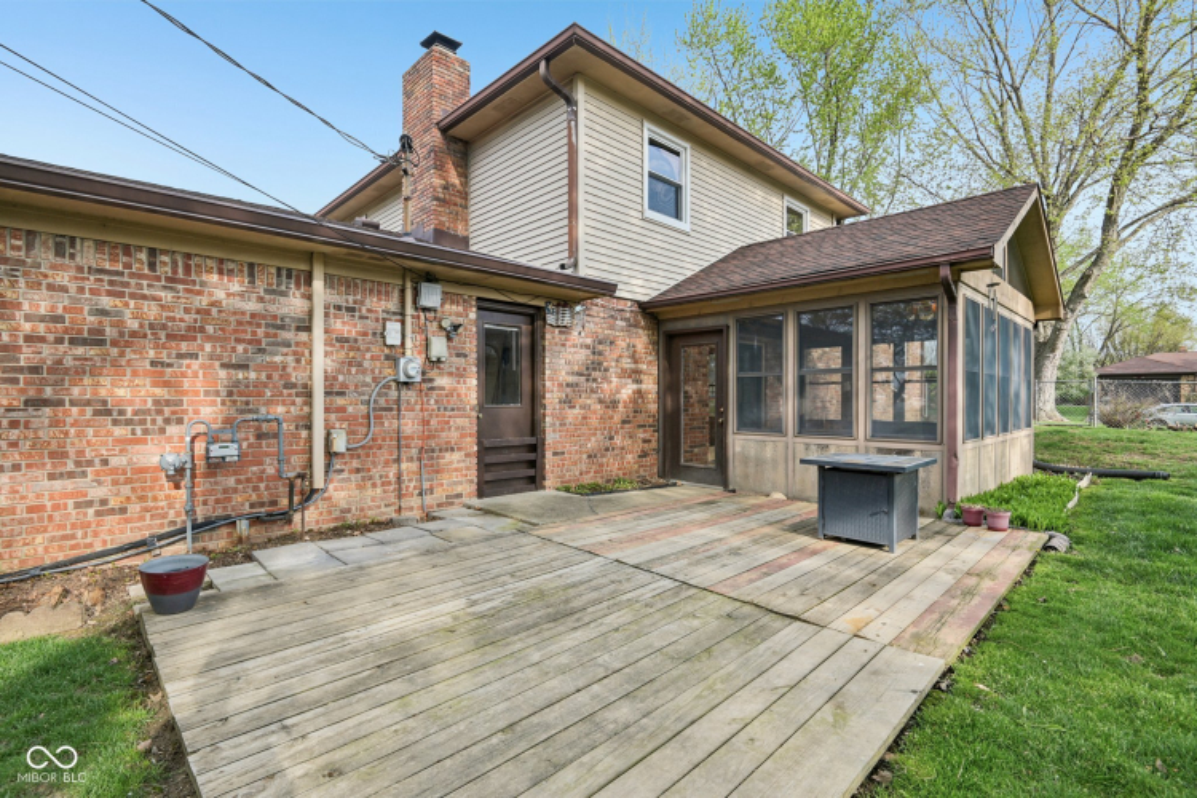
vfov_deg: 73.7
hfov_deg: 96.7
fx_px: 532
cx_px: 598
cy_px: 399
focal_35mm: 16
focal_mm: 16
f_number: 8
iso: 100
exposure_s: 1/125
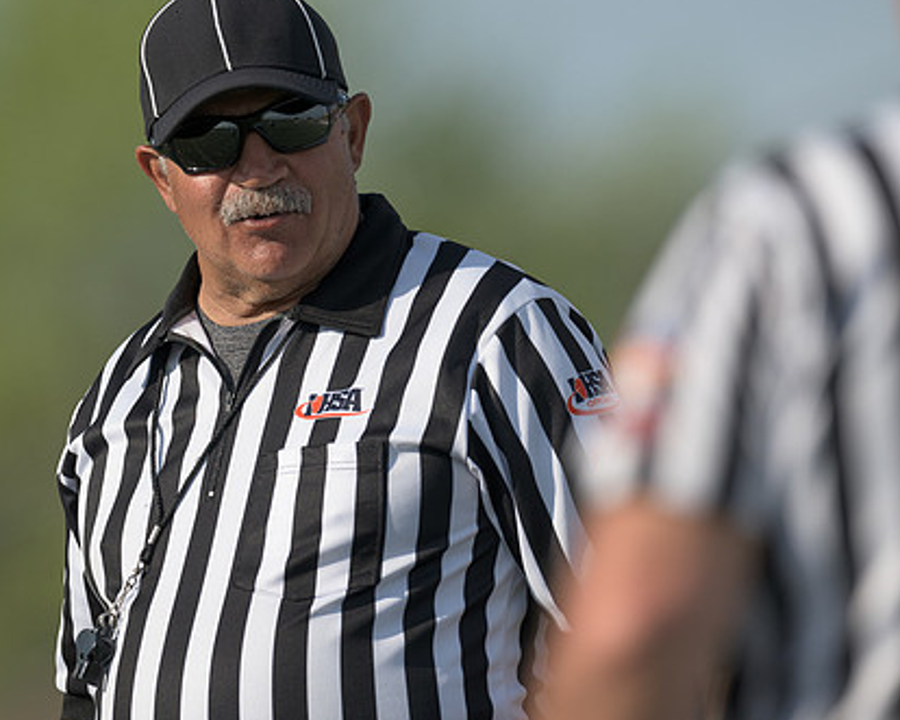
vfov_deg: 1.5
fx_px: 28042
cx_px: 328
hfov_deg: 1.8
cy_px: 316
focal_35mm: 1053
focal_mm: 500
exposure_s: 1/2500
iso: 200
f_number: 4
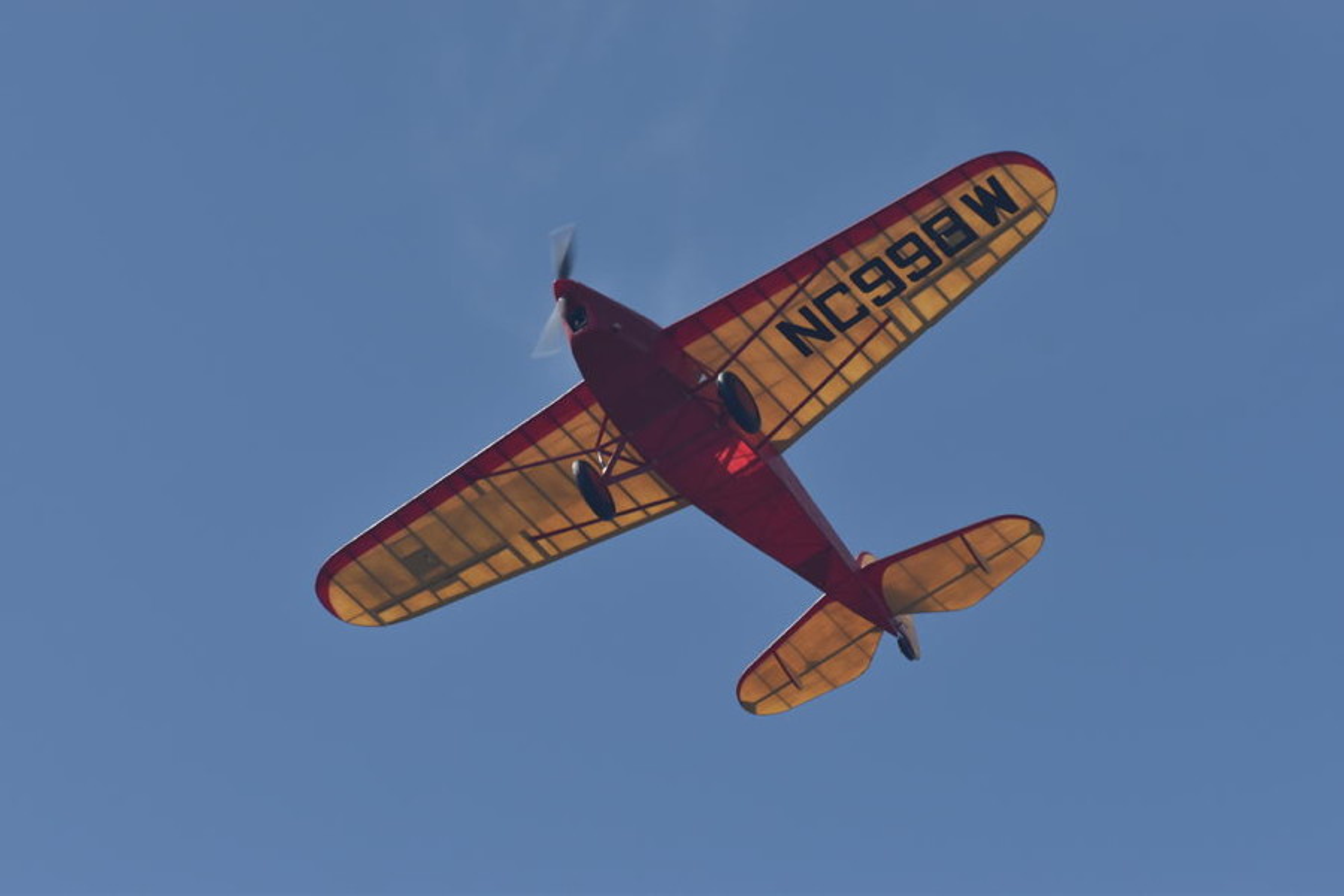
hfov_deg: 6.2
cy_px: 448
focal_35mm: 330
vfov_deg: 4.2
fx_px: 12319
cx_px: 672
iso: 200
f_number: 5.3
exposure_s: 1/1600
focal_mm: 220
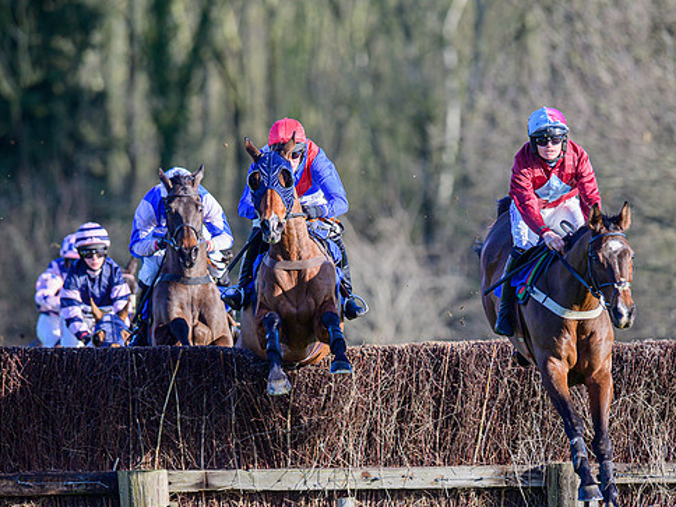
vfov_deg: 2.8
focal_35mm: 537
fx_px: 10487
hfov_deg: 3.7
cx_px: 343
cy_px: 281
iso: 400
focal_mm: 400
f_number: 5
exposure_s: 1/2000
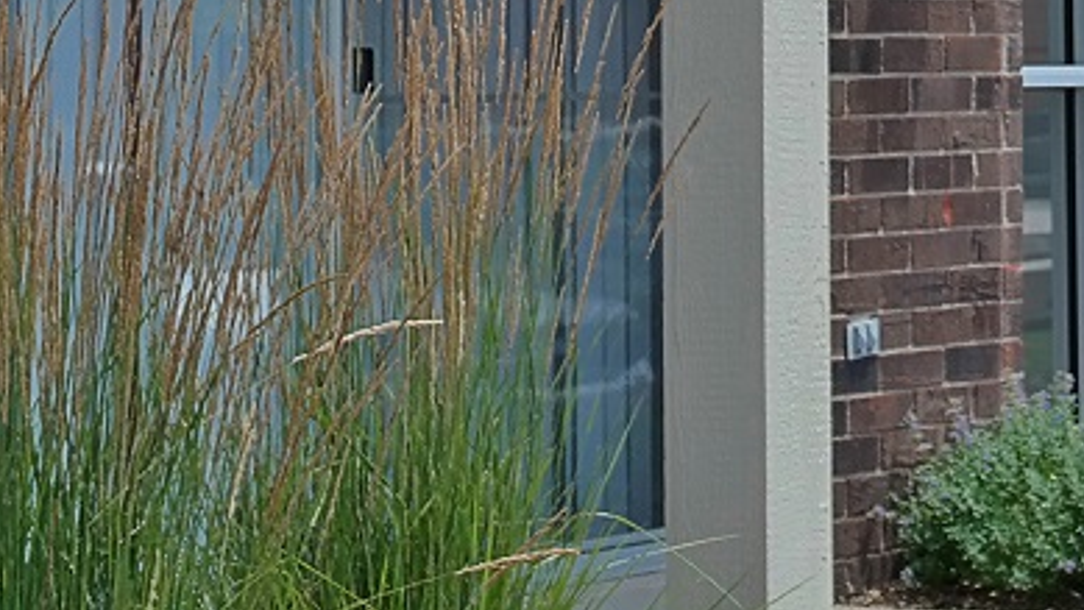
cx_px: 1619
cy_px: -487
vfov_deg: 6.4
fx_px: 5347
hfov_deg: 11.1
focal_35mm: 186
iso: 100
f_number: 5.6
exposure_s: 1/250
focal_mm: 30
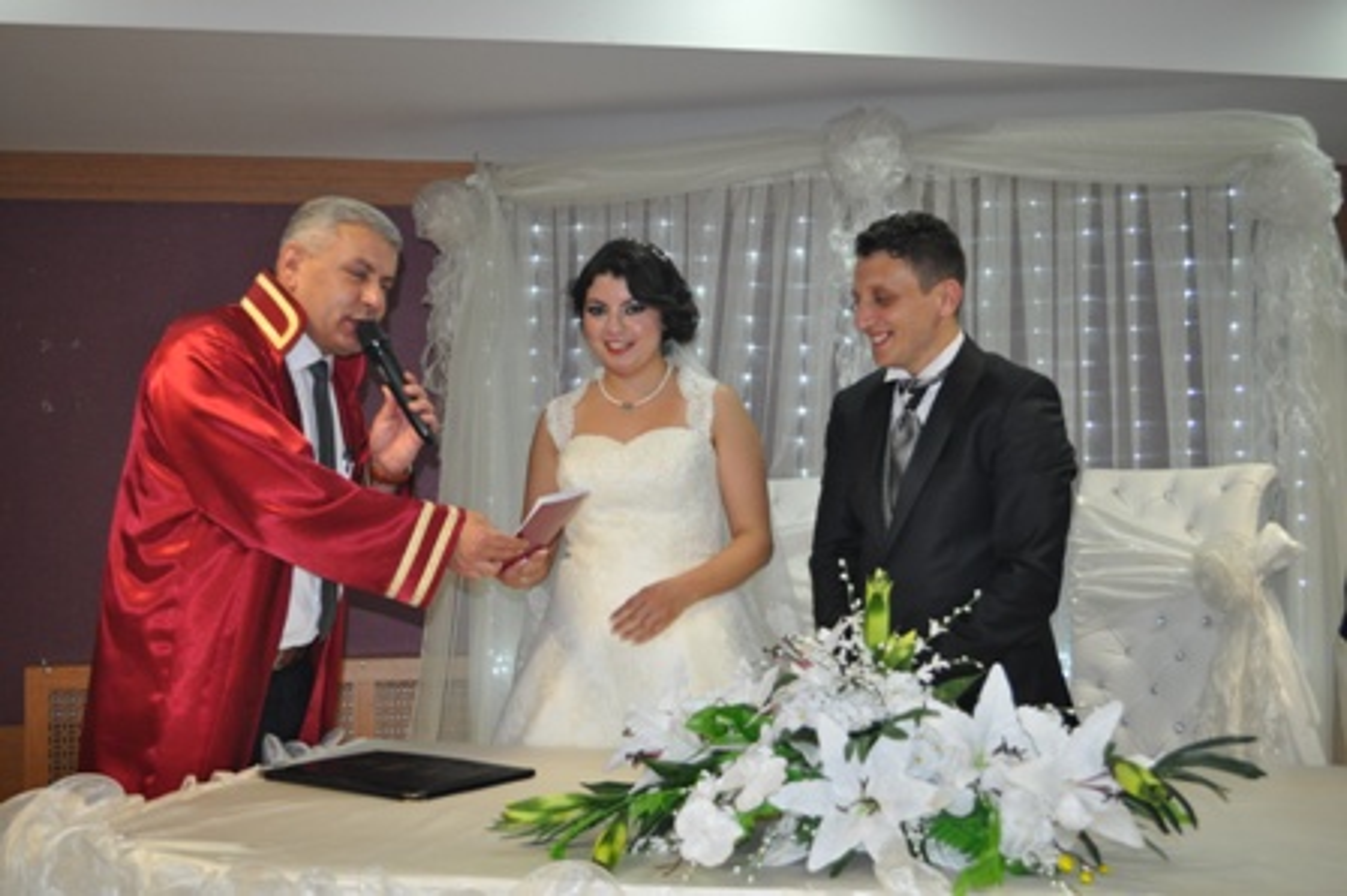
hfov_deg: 49.6
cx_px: 674
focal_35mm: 39
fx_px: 1458
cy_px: 448
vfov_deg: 34.2
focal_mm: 26
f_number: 4.2
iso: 800
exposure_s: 1/80
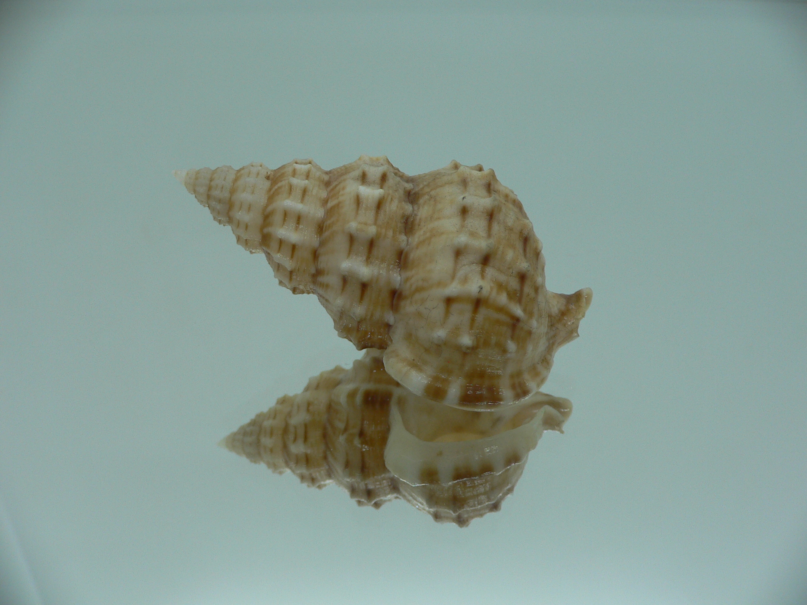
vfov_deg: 40.7
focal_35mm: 35
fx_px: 816
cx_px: 404
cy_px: 302
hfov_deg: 52.6
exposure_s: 1/60
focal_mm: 4.6
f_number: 2.8
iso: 80
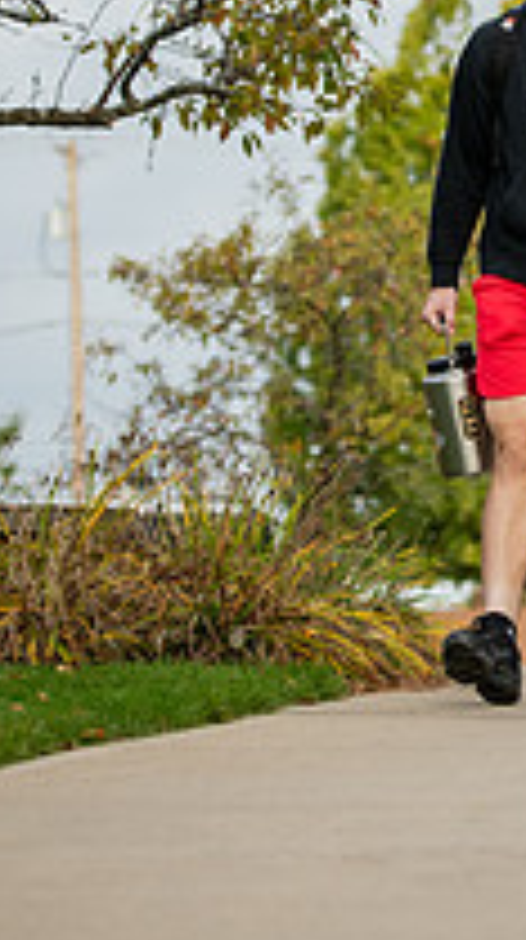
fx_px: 6520
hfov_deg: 4.5
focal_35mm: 262
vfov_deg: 8.2
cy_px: 110
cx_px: 1178
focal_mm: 90
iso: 200
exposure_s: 1/400
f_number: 3.5
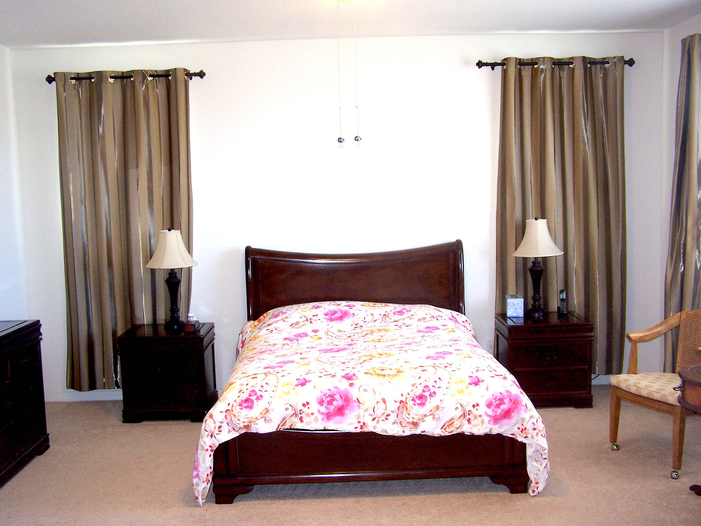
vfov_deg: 37.7
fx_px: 770
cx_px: 350
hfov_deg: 49.0
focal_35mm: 38
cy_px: 263
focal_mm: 6.3
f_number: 2.8
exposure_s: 1/60
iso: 140
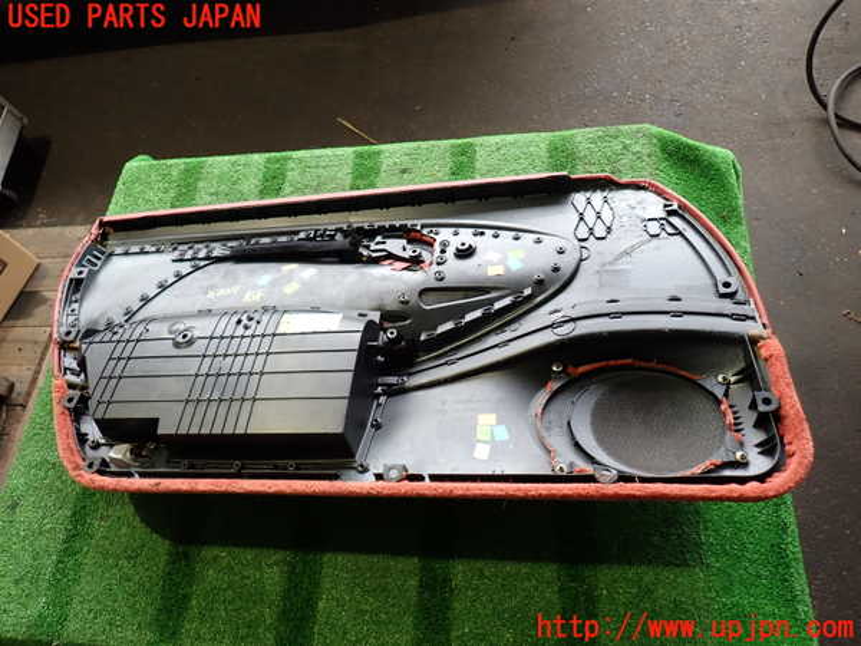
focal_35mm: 25
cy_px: 323
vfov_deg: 54.9
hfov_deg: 69.4
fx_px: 622
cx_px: 430
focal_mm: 4.5
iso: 200
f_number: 2
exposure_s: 1/50
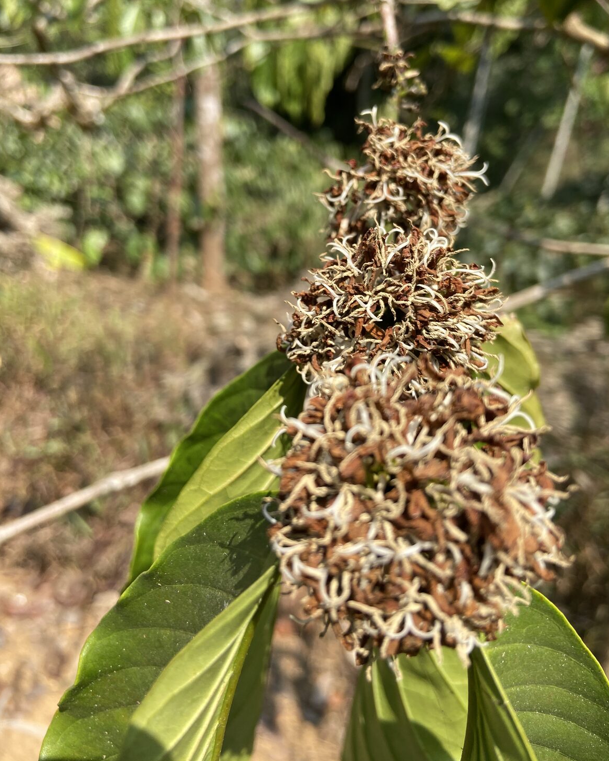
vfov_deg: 62.1
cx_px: 314
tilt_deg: -24.5
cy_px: 343
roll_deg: -3.3
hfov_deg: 51.5
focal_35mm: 28
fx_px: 631
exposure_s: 1/1193
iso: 32
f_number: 1.8
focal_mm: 4.25
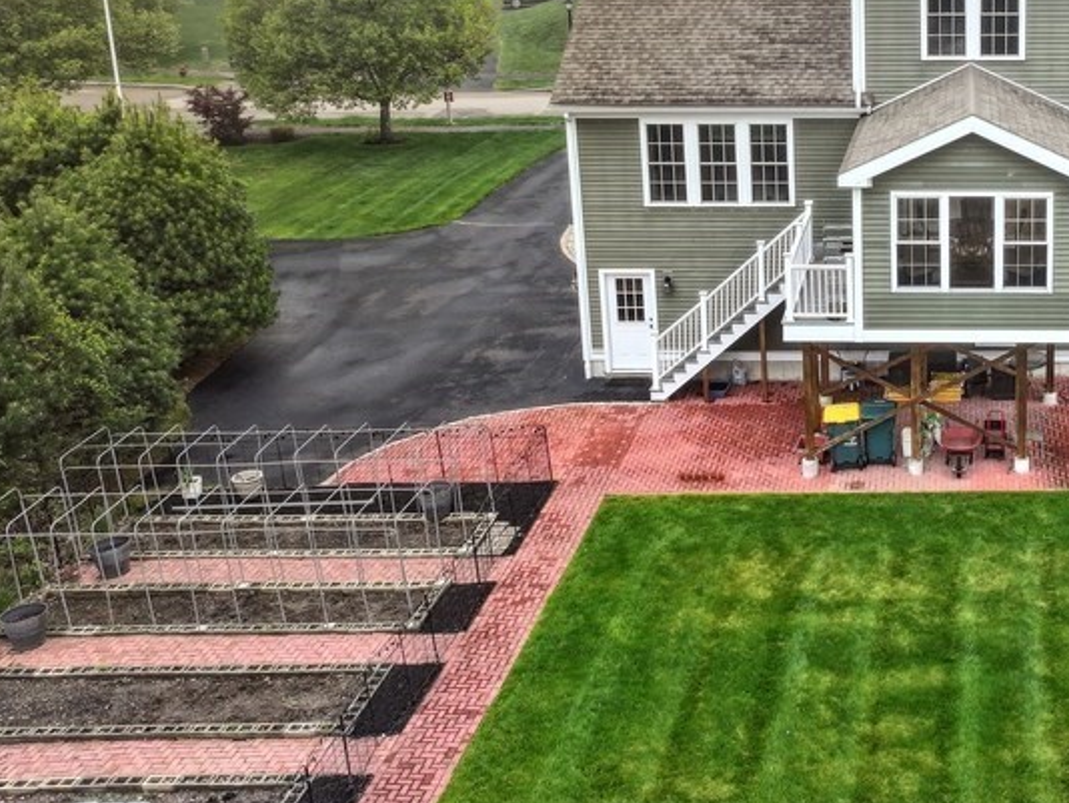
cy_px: 263
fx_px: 1421
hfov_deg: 38.9
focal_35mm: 46
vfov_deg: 31.3
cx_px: 919
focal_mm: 12.3
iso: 140
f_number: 2.8
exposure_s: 1/500
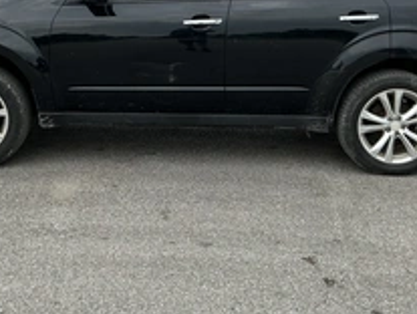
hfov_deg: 35.5
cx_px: 195
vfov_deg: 26.3
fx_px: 652
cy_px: 40
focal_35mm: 54
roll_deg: -1.8
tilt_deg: -3.2
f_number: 1.8
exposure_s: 1/883
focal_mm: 3
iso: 25
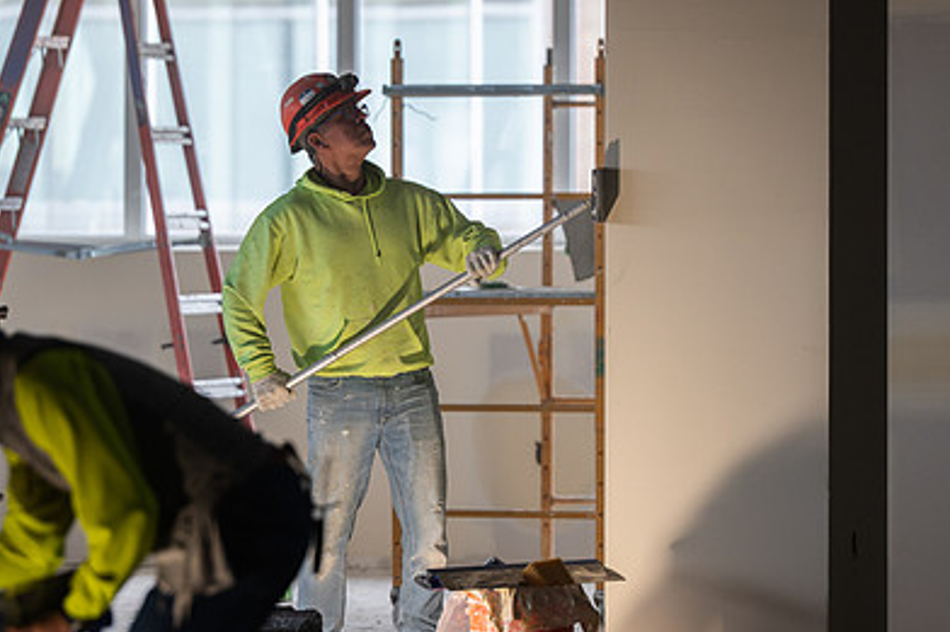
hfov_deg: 6.8
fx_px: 8018
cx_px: 393
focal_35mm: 304
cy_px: 346
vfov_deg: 4.5
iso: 500
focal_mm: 200
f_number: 3.5
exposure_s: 1/400
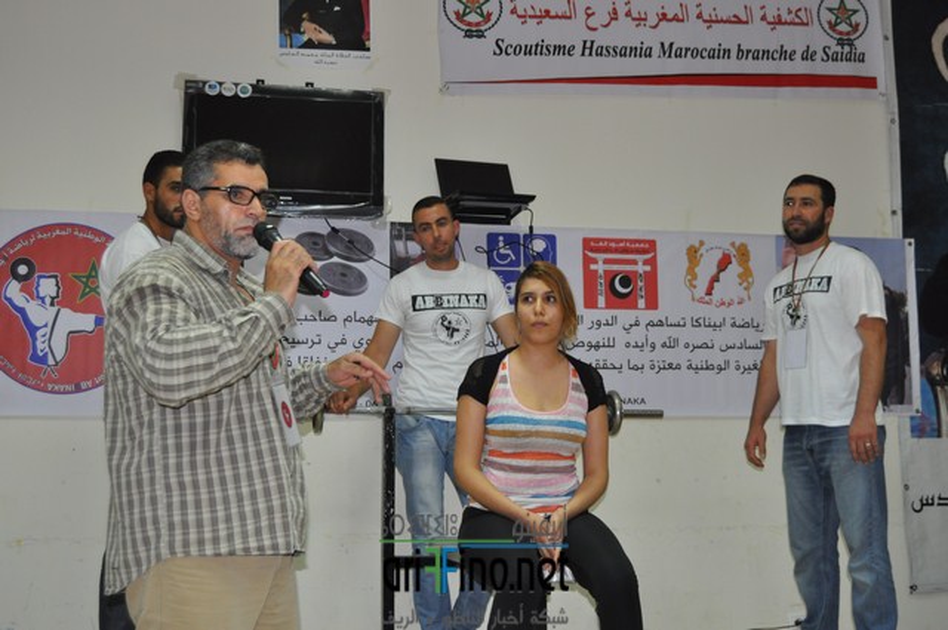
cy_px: 315
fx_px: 1223
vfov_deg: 28.9
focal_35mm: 46
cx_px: 474
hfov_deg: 42.4
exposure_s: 1/60
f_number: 4.2
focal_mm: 31
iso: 800
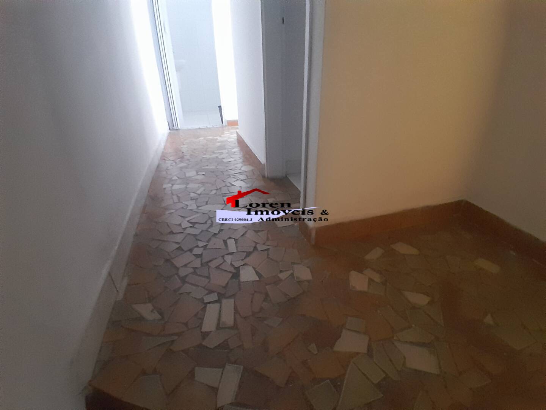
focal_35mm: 17
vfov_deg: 74.7
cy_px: 205
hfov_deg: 91.0
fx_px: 268
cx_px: 273
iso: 1000
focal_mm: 1.46
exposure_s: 1/17
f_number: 2.2
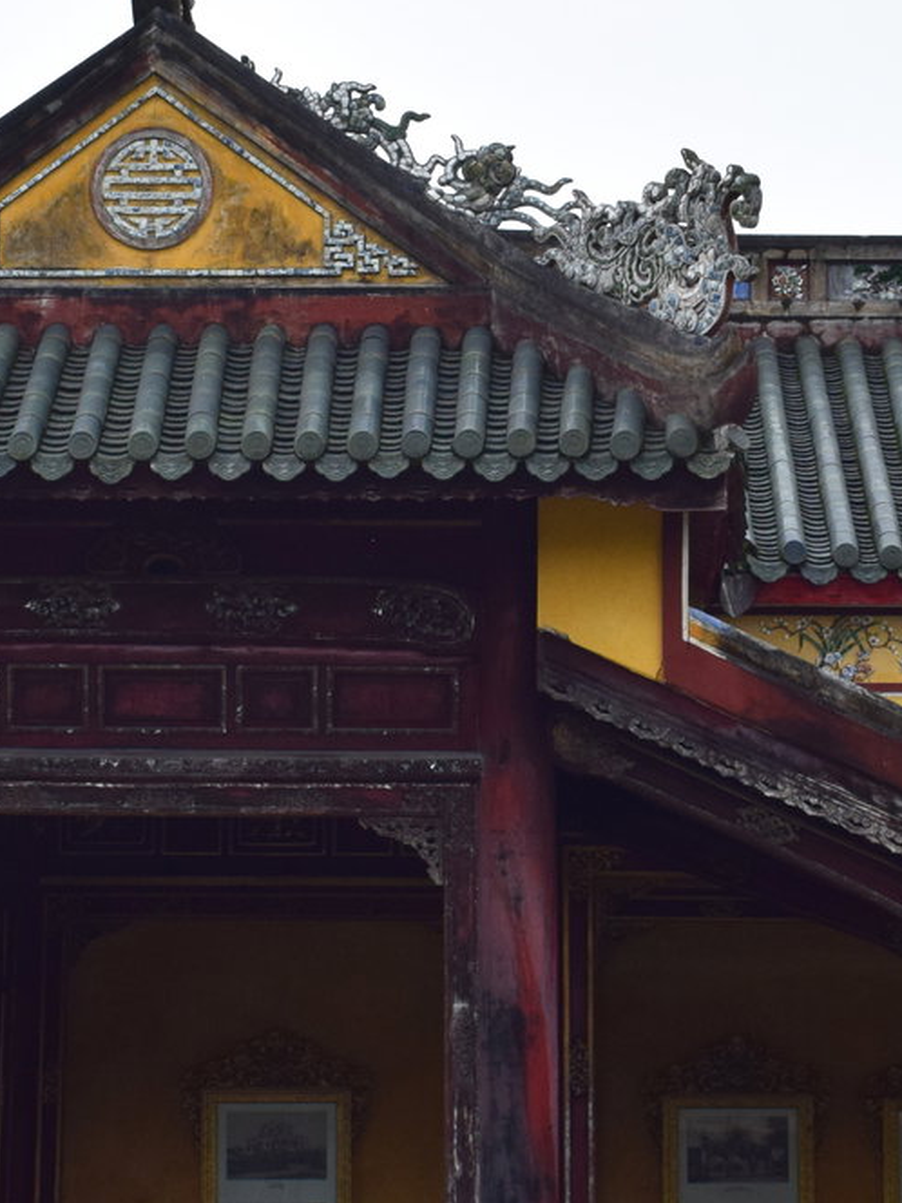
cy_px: 591
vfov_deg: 14.8
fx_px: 4621
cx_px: 380
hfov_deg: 11.1
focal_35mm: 133
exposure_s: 1/400
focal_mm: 34
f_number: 11
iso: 400
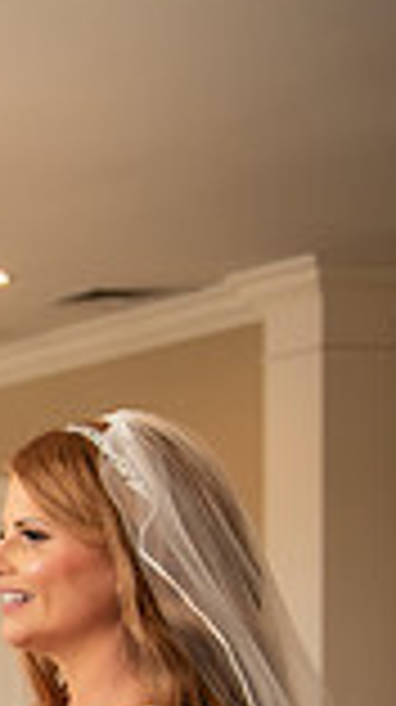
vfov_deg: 17.0
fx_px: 2321
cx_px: -882
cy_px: 659
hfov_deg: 8.0
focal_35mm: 124
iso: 400
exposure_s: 1/160
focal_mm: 32
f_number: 2.8
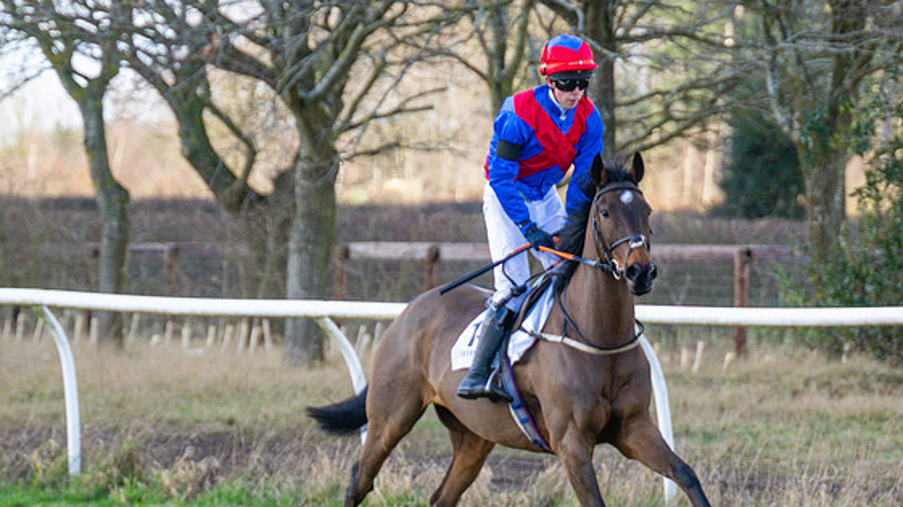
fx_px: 7922
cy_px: 400
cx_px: 648
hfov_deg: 6.5
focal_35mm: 331
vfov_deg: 3.7
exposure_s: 1/1000
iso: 800
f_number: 4
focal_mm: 125
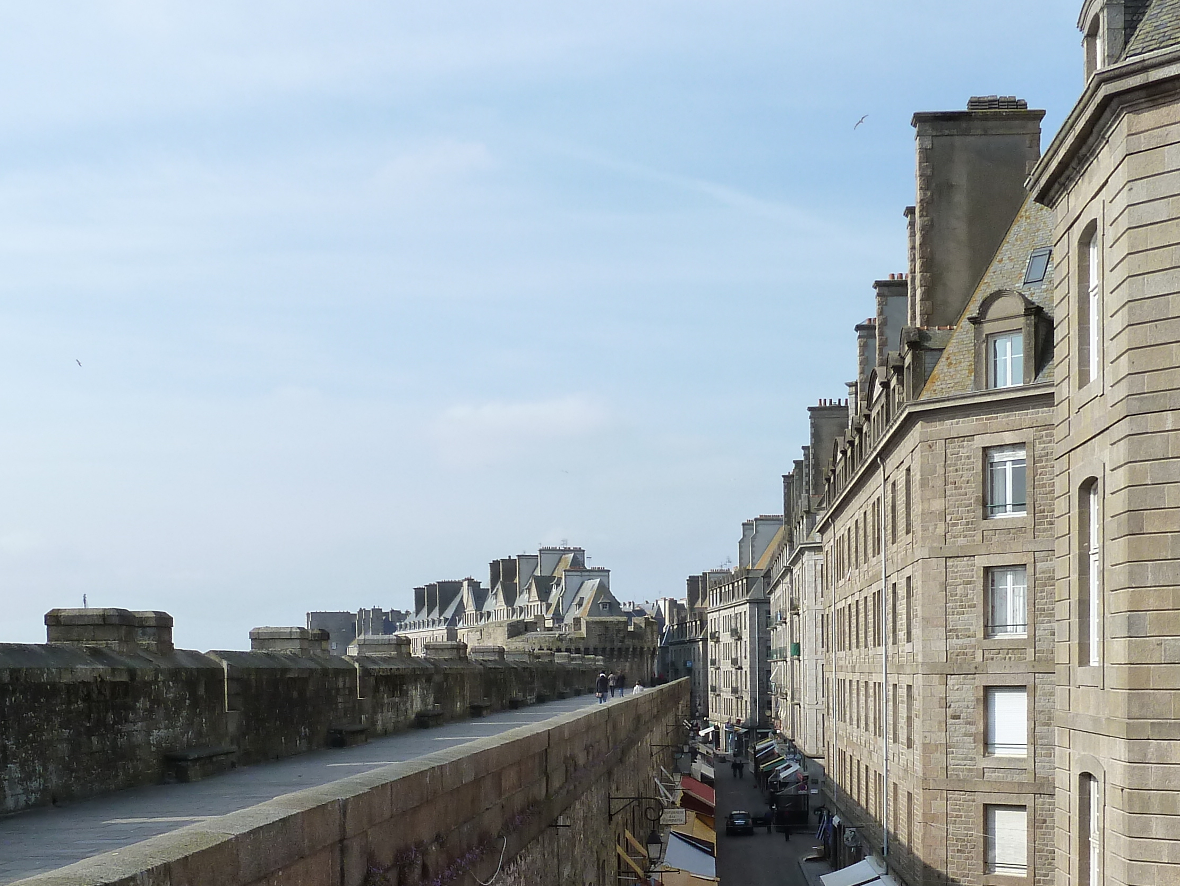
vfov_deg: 30.9
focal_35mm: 45
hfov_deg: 42.0
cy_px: 772
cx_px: 637
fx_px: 1534
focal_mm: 4.1
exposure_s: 1/400
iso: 125
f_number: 4.5
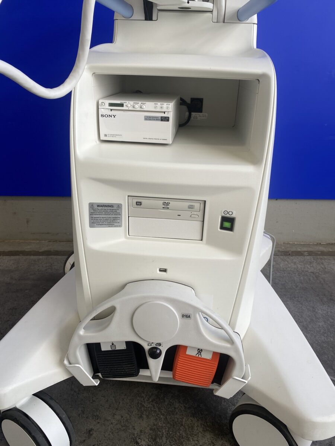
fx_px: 335
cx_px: 168
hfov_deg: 53.1
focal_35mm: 26
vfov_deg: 67.3
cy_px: 223
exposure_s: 1/243
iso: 32
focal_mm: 4.25
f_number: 1.8
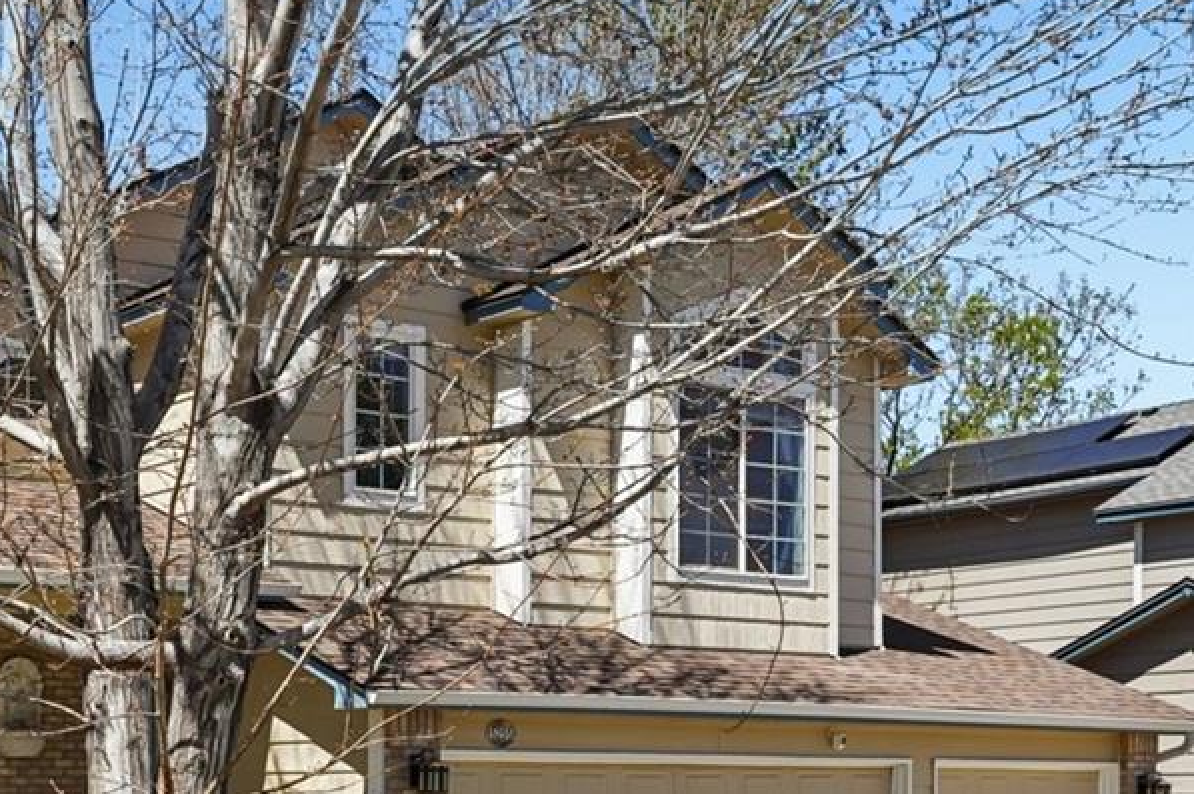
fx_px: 2000
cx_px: 174
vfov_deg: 21.6
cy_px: 816
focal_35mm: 60
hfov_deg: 32.0
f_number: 8
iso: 100
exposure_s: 1/250
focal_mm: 22.5
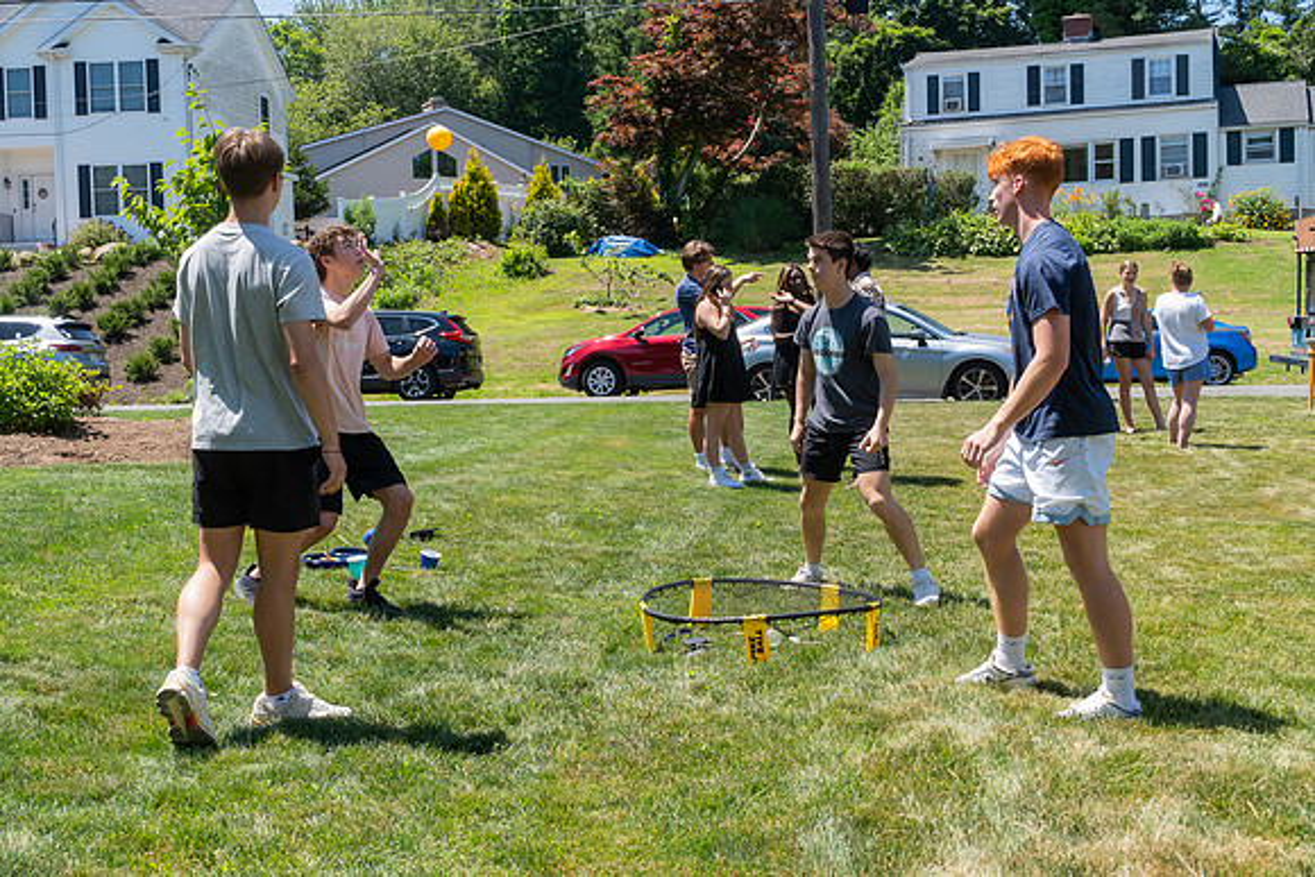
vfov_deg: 30.9
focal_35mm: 44
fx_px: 1589
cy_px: 438
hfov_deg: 45.0
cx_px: 658
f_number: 8
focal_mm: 29
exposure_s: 1/800
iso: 640
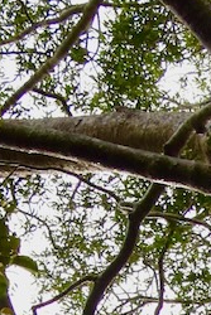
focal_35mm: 288
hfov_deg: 4.7
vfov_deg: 6.9
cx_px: 404
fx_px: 2528
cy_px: 679
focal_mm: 24
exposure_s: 1/500
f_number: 8
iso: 400
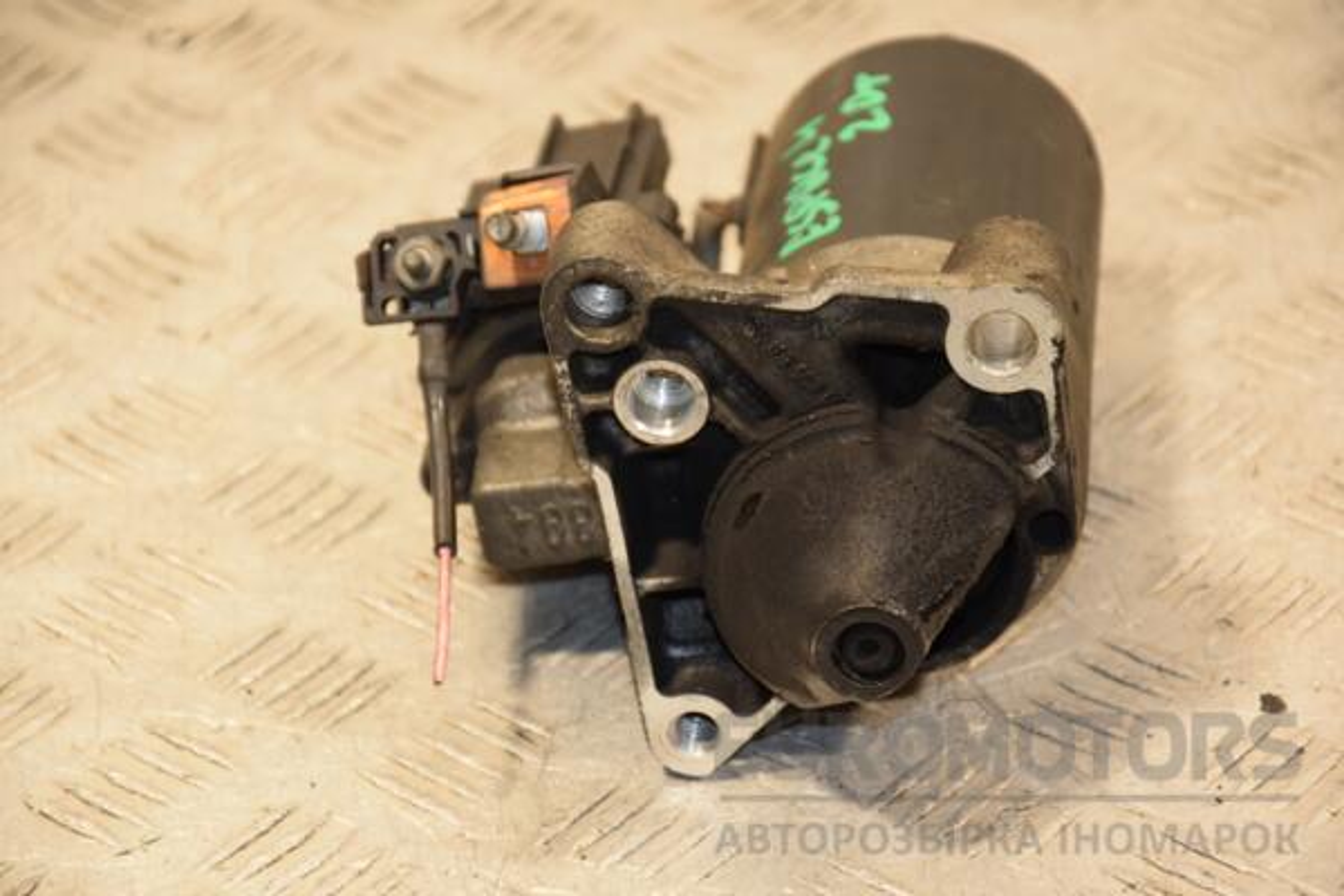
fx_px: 5880
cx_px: 672
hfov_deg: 13.0
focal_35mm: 158
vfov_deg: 8.7
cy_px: 448
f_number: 5.6
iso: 800
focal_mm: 105
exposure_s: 1/100
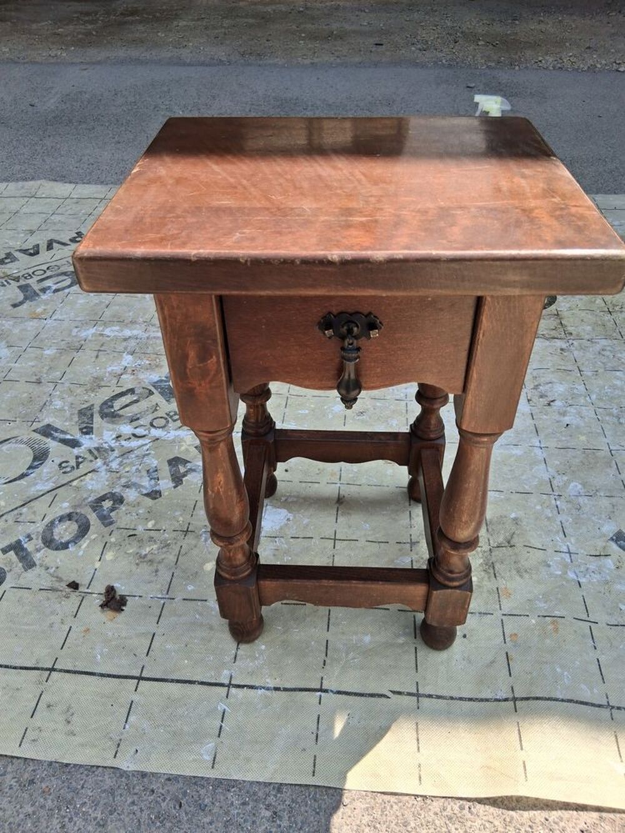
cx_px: 312
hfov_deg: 53.1
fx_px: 626
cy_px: 416
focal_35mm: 26
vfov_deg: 67.3
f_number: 1.8
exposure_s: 1/420
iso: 25
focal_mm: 3.98
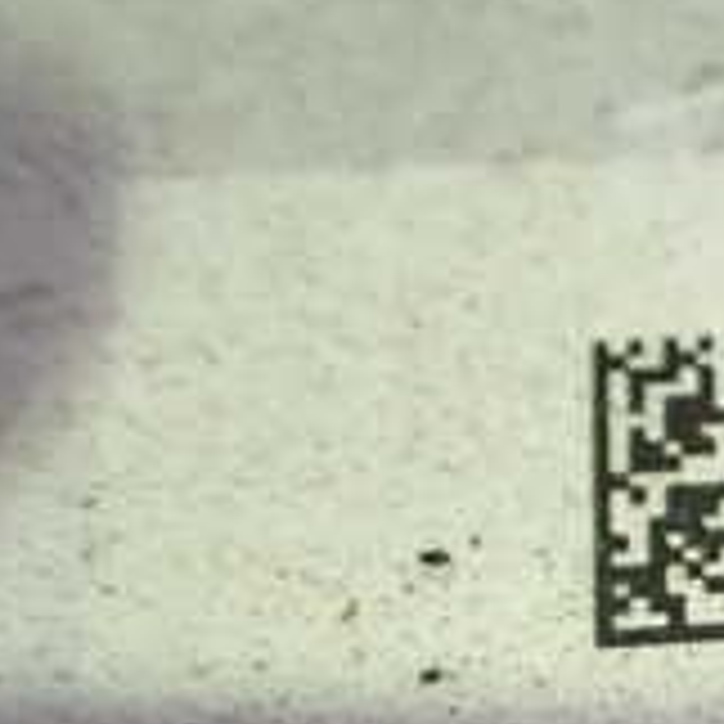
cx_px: 1151
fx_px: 2343
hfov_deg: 15.8
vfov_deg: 17.1
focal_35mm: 99
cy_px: 764
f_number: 2.3
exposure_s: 1/50
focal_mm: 5.4
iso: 800
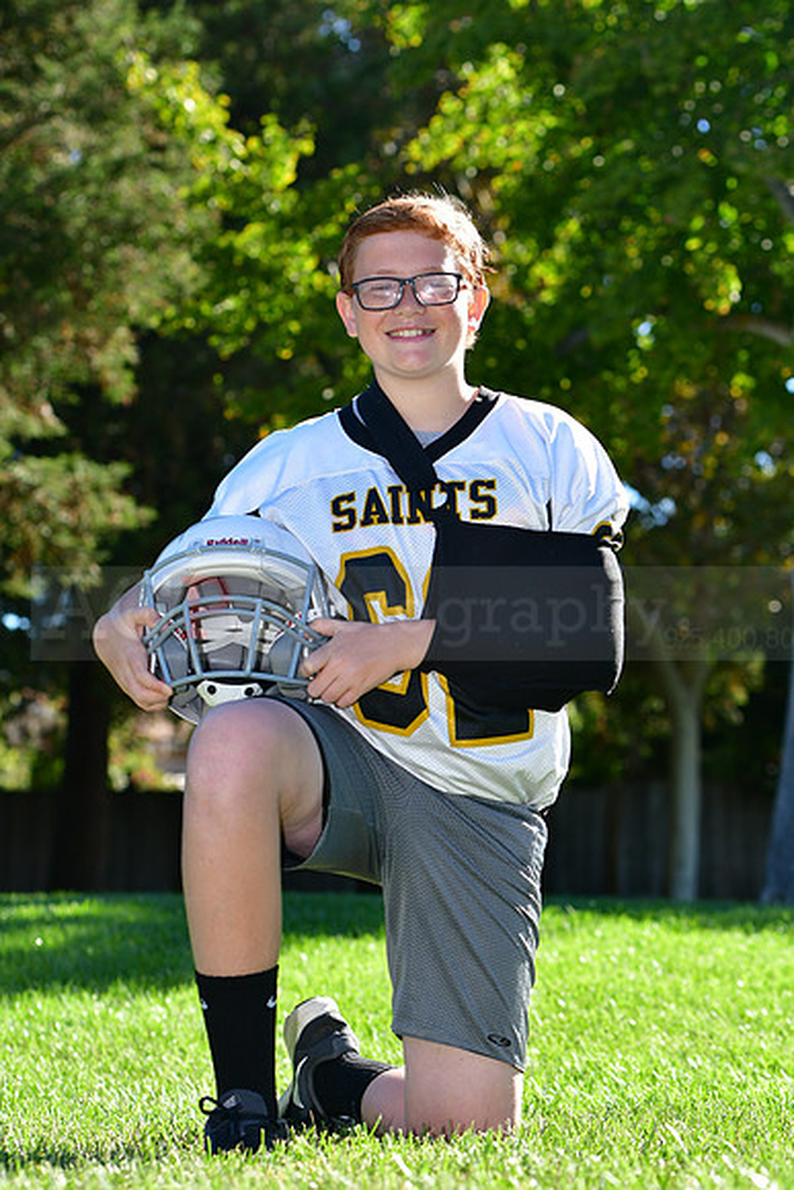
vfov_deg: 18.2
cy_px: 595
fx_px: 3719
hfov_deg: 12.2
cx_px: 397
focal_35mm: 112
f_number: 4.5
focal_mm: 75
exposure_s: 1/1000
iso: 400
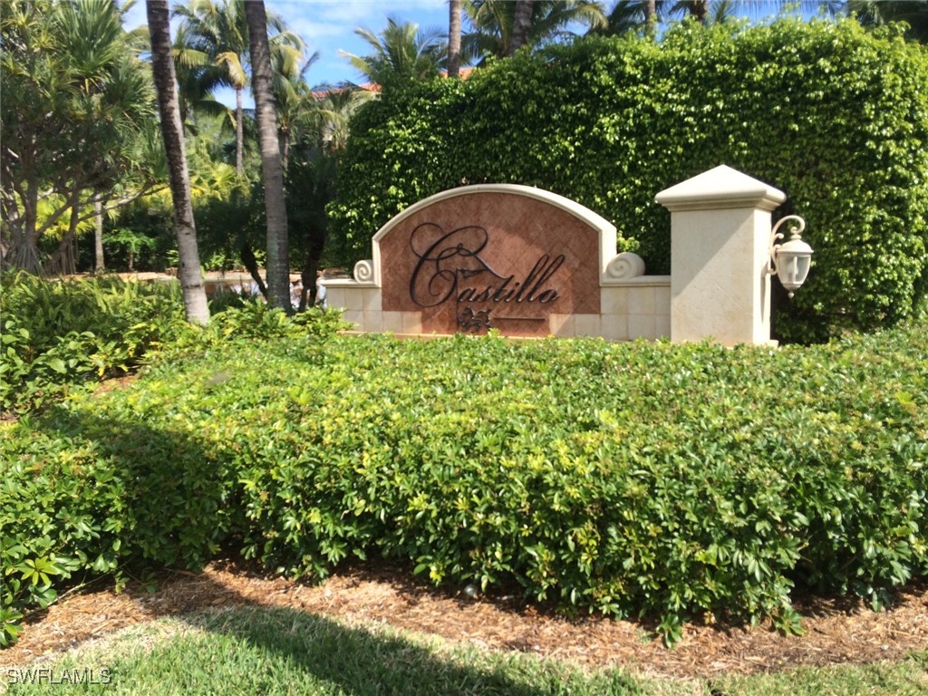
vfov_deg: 48.2
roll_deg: +0.1
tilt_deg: -7.4
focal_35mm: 29
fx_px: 777
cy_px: 348
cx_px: 464
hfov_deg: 61.7
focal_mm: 4.15
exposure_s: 1/1001
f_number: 2.2
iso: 32
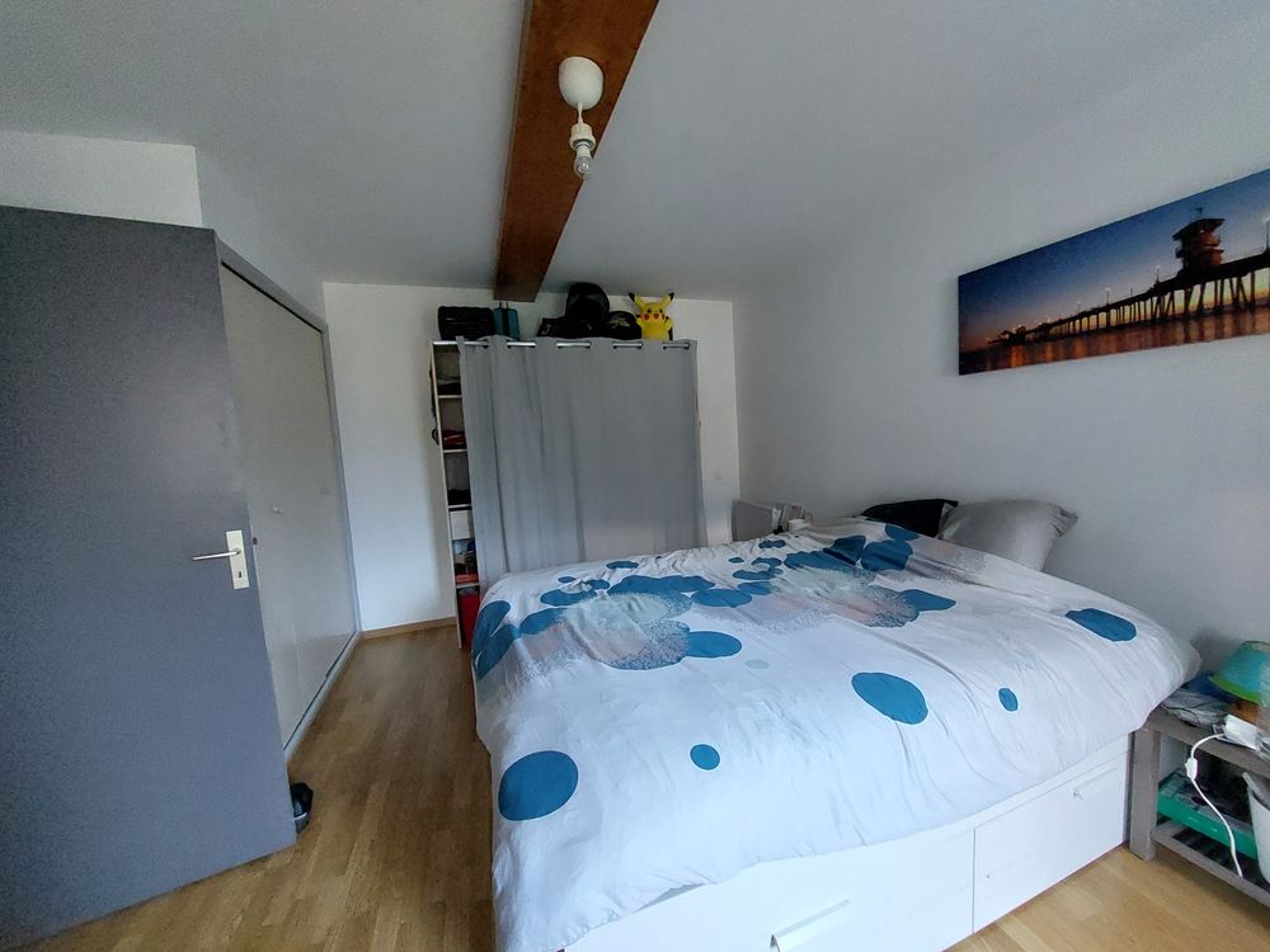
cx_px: 635
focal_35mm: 13
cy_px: 476
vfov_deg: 89.9
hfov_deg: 106.2
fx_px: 477
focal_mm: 1.74
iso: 640
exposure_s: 1/25
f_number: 2.2
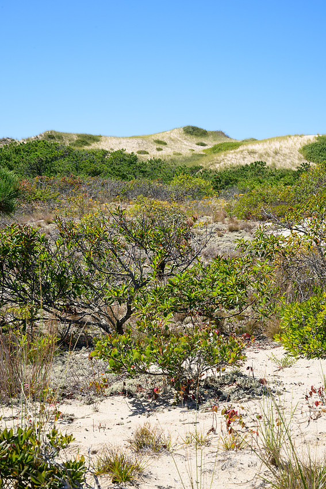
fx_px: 869
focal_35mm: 64
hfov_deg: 21.2
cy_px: 244
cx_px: 163
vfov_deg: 31.4
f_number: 14
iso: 400
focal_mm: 64
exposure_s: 1/320
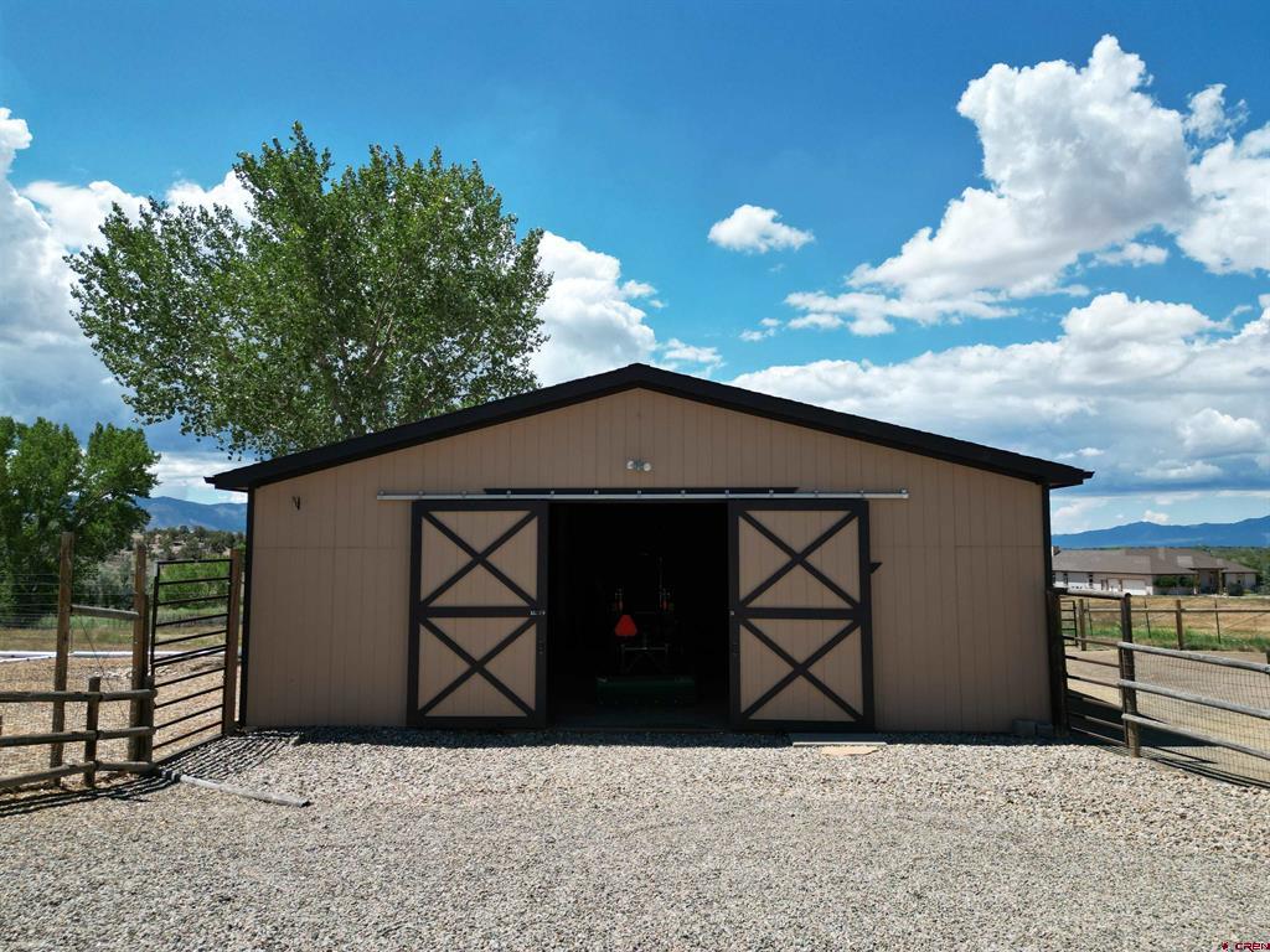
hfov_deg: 71.6
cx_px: 635
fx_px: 881
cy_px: 476
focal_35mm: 24
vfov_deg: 56.8
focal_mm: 6.72
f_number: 1.7
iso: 150
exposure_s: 1/4000
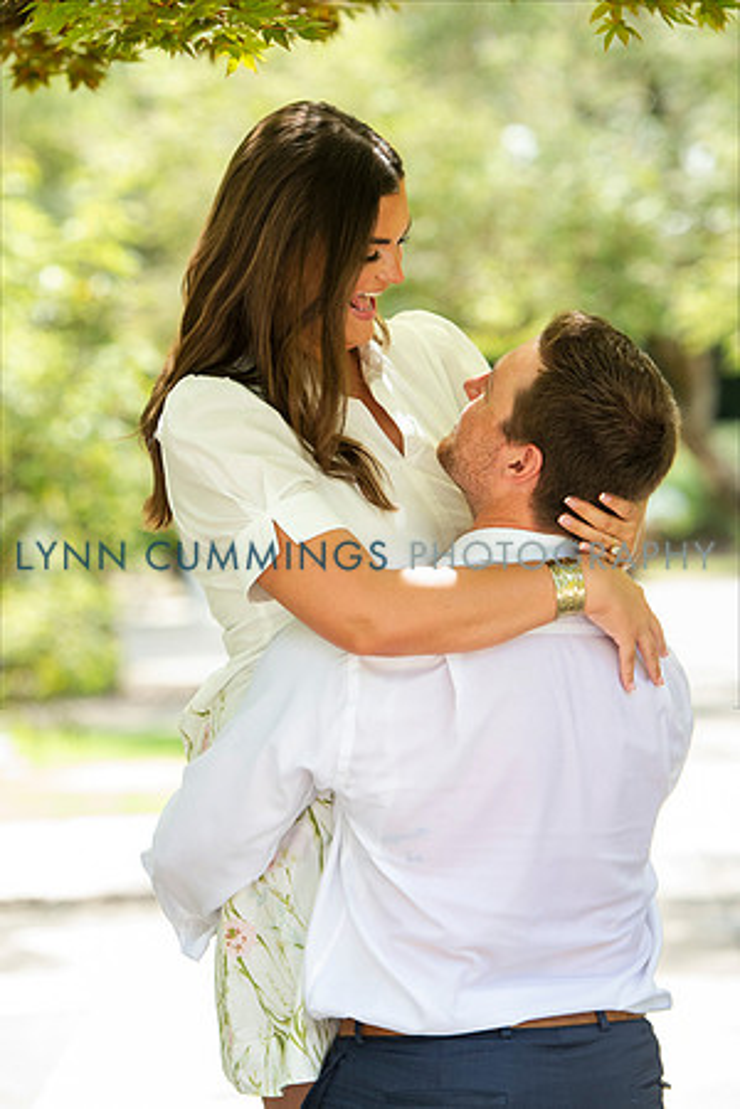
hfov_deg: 10.2
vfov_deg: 15.2
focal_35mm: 135
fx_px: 4162
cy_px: 554
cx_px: 370
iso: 400
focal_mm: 135
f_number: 3.5
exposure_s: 1/500
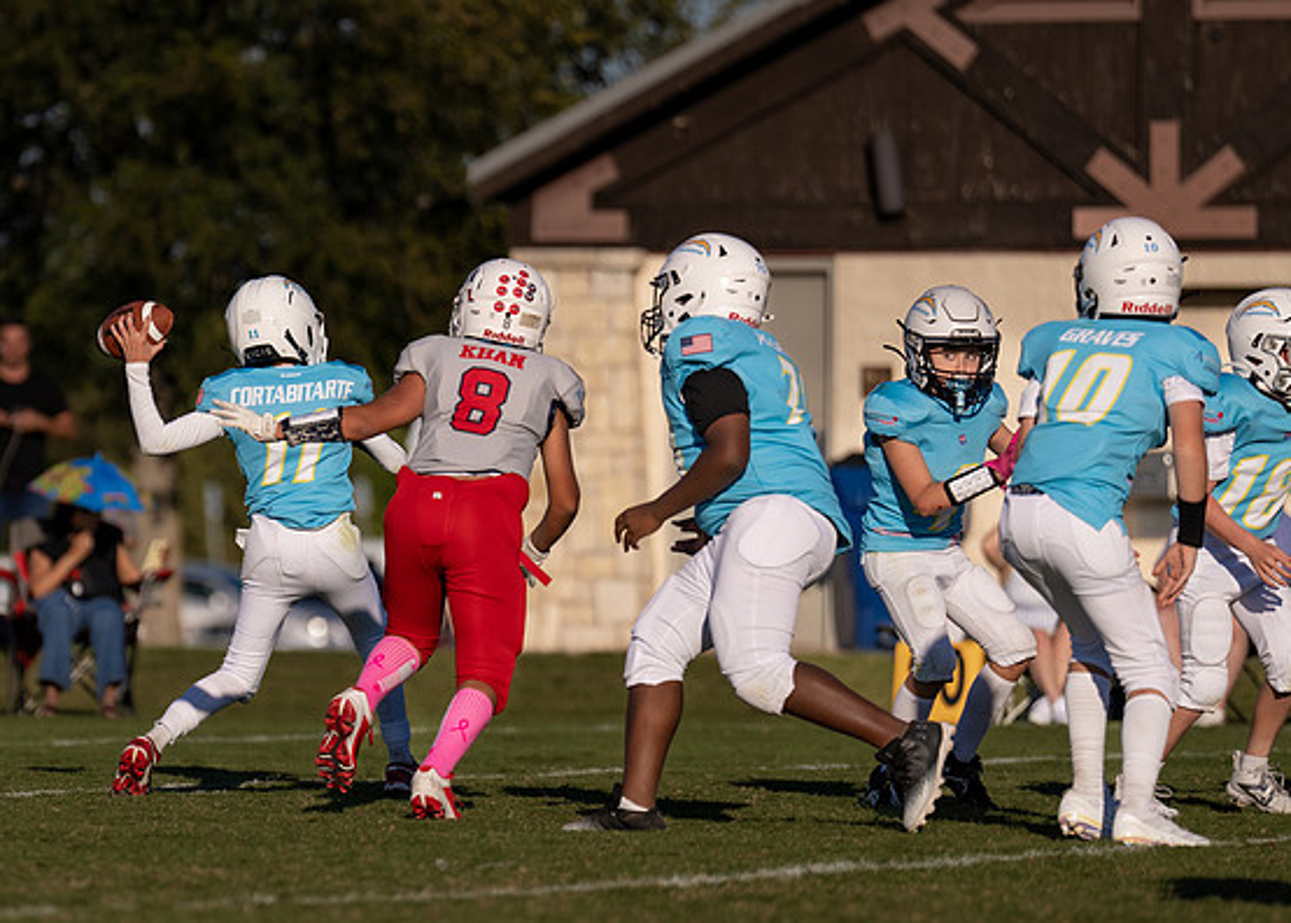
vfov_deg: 4.1
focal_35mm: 353
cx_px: 227
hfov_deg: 5.7
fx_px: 12946
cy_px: 478
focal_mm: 200
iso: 100
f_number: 2.8
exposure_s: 1/4000
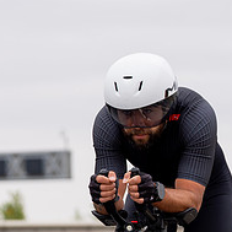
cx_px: 116
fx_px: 1971
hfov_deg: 6.7
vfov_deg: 6.7
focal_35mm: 260
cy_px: 304
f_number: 3.5
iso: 100
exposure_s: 1/800
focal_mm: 77
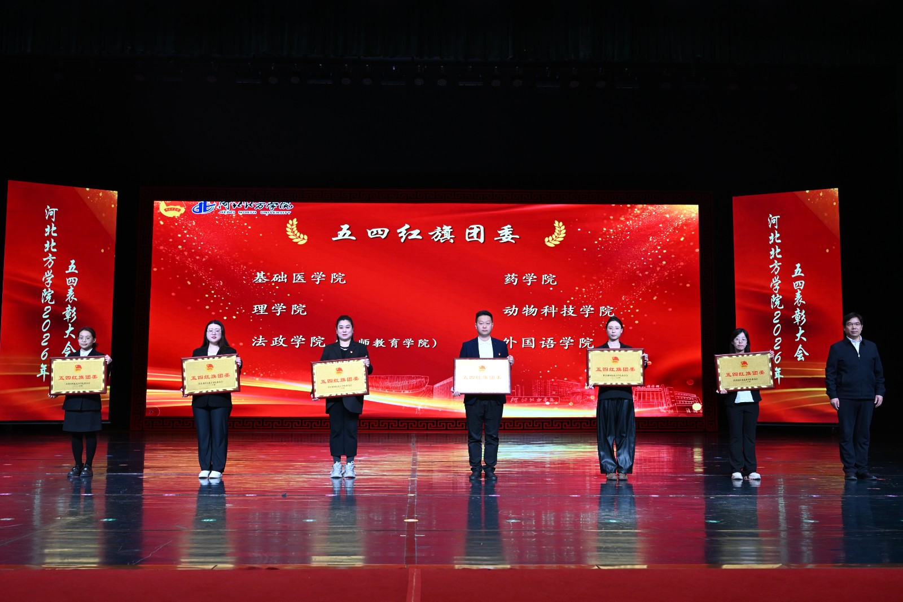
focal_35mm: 36
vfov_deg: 36.9
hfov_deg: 53.1
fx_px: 903
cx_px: 452
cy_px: 301
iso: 1250
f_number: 8
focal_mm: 36
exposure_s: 1/80
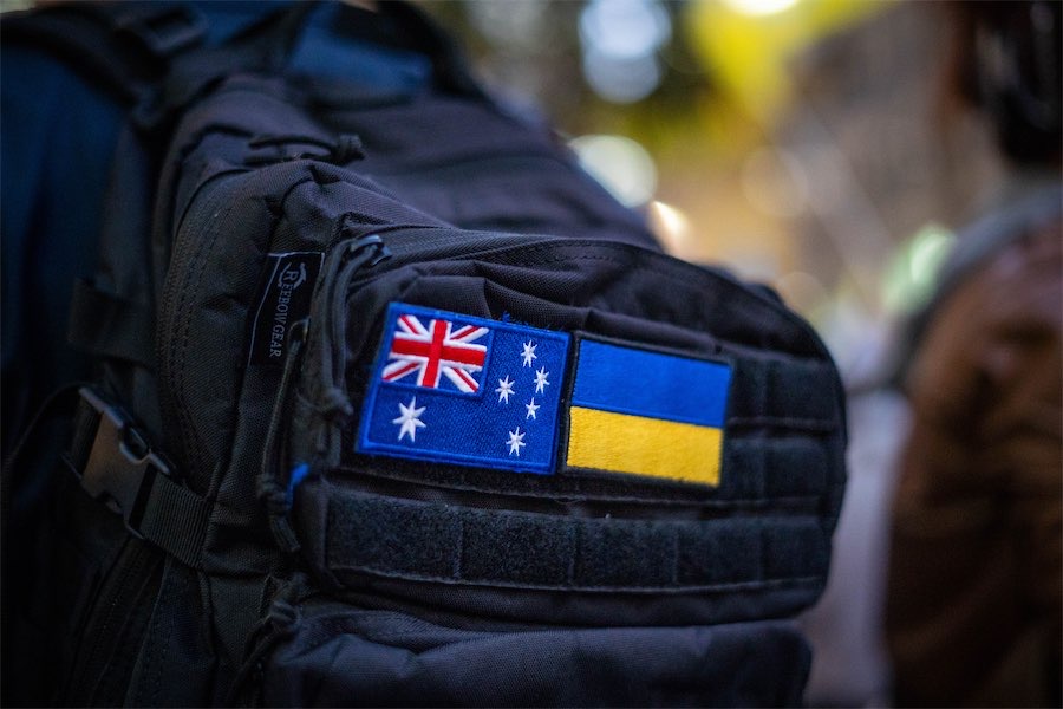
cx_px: 532
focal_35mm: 50
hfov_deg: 39.6
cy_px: 354
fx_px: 1476
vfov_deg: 27.0
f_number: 1.8
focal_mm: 50
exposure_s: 1/100
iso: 3200
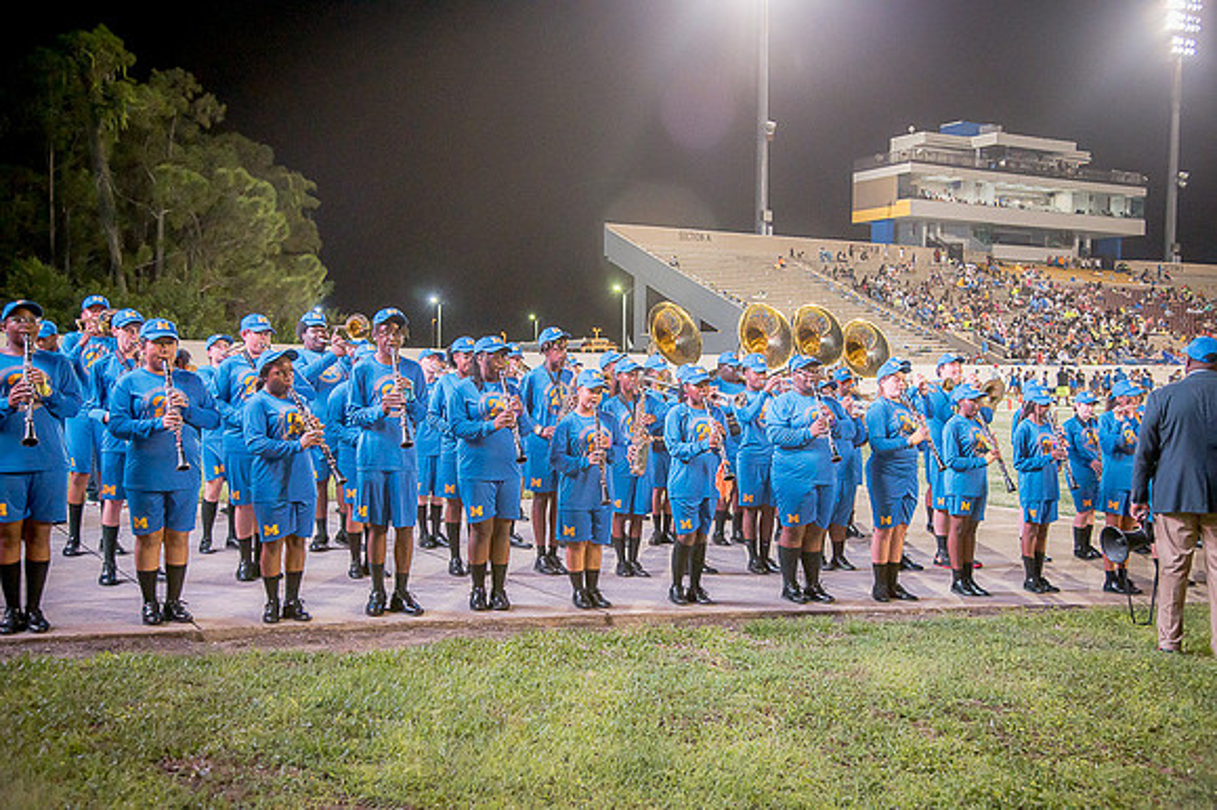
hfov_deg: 50.7
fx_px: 1284
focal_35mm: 38
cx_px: 608
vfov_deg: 35.0
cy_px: 405
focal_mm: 38
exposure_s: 1/200
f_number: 4
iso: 2000
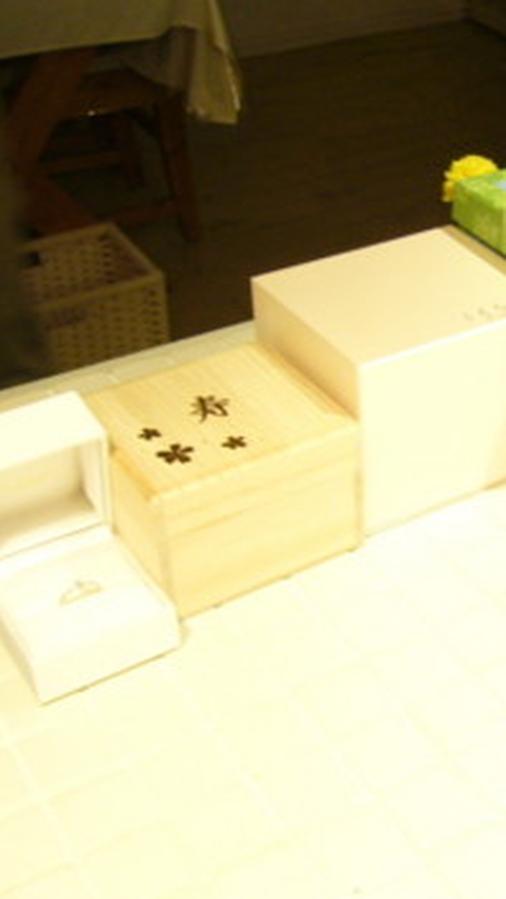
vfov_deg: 39.9
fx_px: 1240
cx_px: 488
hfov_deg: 22.3
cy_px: 457
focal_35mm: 52
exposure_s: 1/8
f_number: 2.8
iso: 200
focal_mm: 5.8
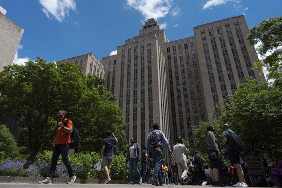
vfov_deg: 53.1
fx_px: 188
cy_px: 94
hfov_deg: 73.8
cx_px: 141
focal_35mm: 24
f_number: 4
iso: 125
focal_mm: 24
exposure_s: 1/1600
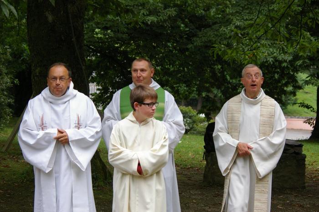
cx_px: 160
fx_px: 903
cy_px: 106
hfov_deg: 20.0
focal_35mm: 102
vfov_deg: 13.4
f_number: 6.7
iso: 800
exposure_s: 1/180
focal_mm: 68
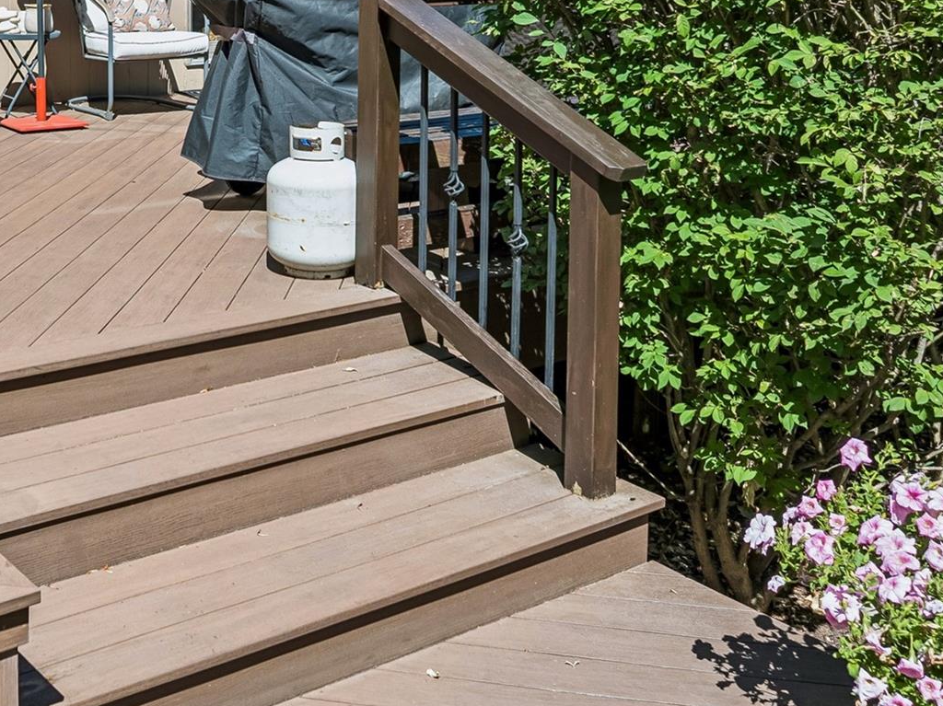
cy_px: 197
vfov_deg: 29.9
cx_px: 159
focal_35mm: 48
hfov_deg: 37.9
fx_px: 1307
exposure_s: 1/1250
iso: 110
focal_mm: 12.3
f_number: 2.8
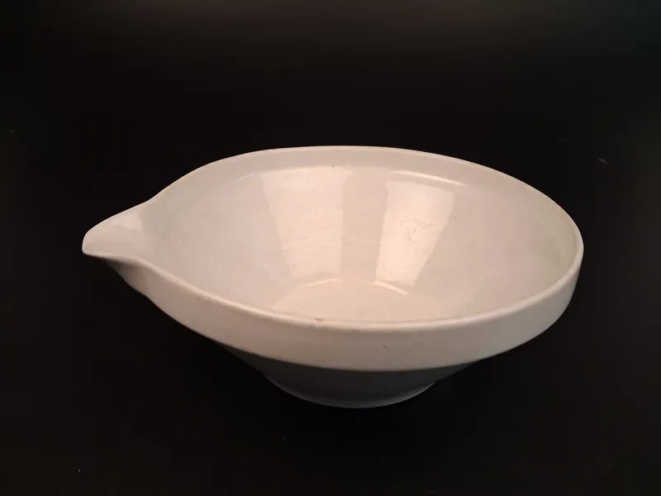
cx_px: 330
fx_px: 516
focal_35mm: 27
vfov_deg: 51.4
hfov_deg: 65.3
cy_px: 248
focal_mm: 4
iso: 400
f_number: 1.8
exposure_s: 1/100
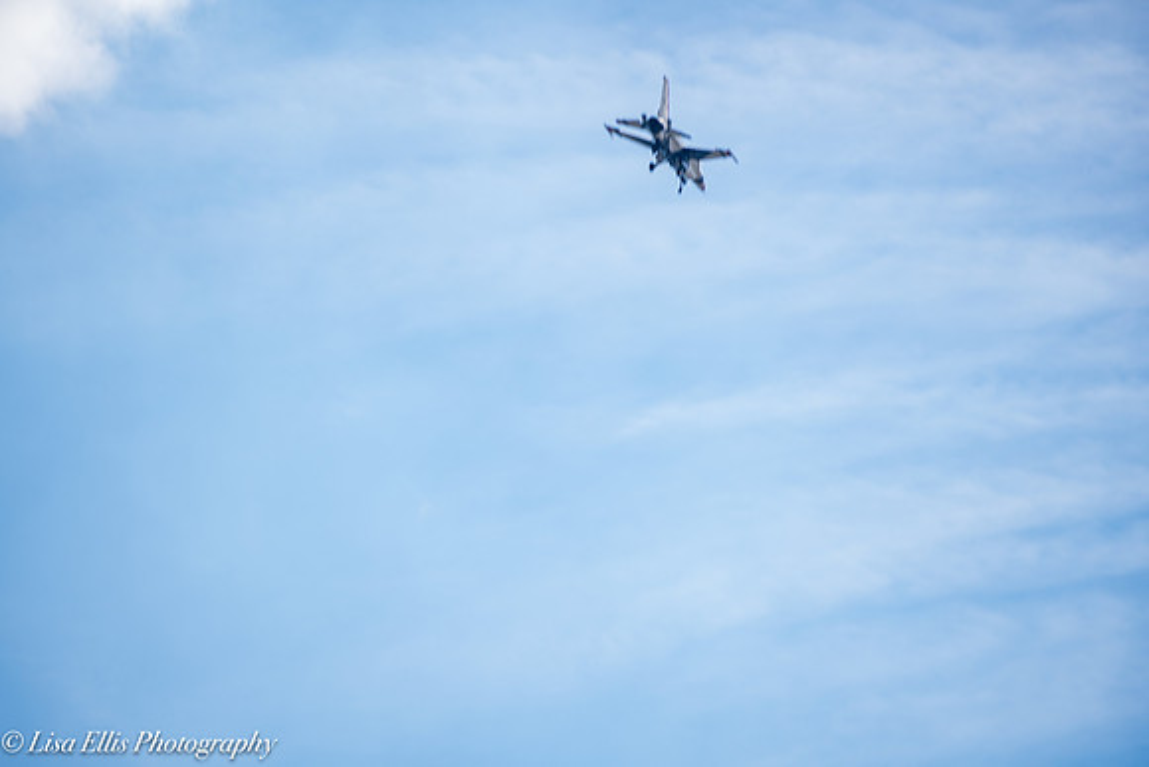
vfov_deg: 5.7
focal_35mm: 240
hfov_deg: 8.6
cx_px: 574
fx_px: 7661
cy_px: 384
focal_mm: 200
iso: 100
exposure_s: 1/1000
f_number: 5
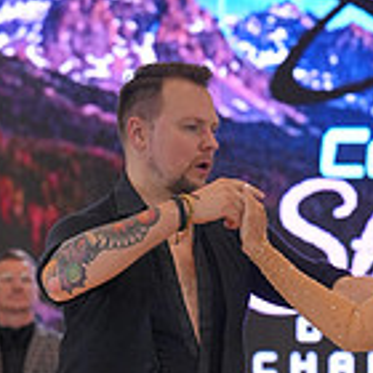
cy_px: 485
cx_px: 369
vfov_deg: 6.0
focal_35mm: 289
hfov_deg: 6.0
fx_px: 3523
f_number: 3.5
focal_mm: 82
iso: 2000
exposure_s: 1/500
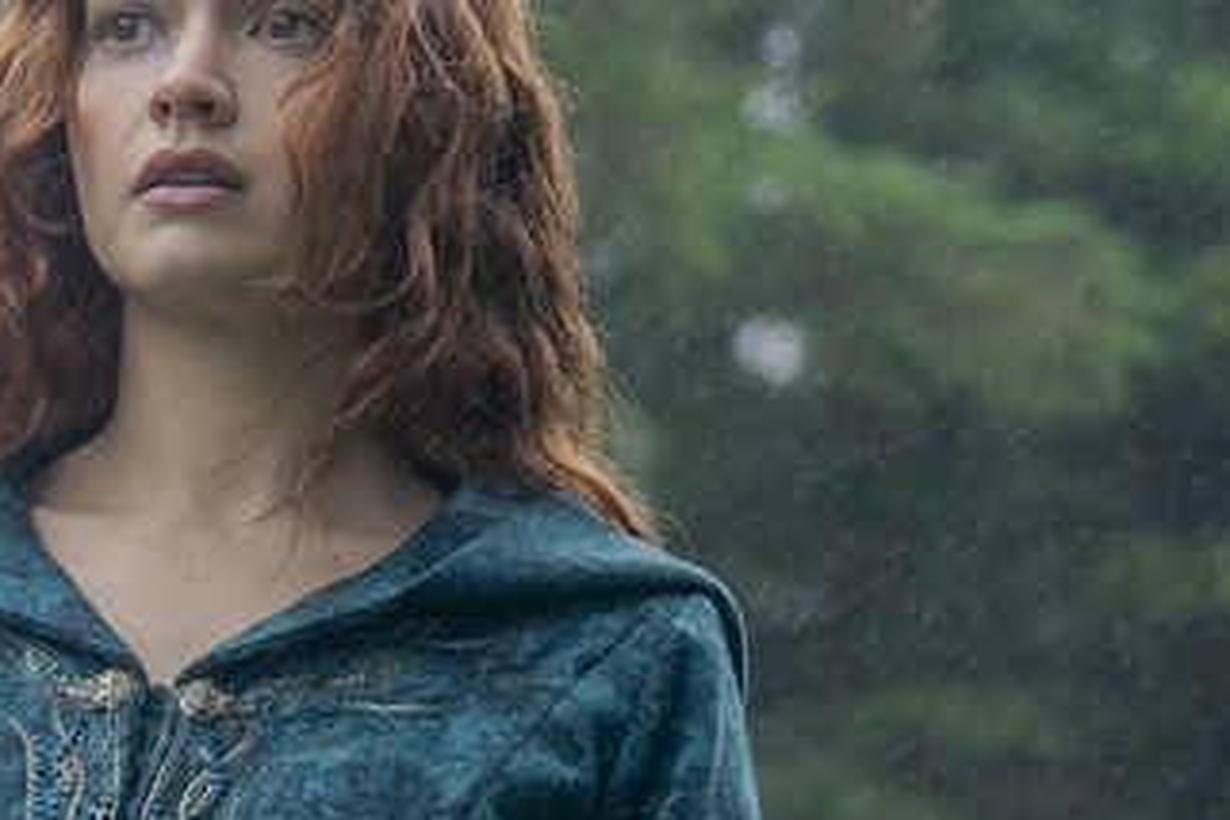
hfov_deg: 7.1
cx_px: -218
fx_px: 9805
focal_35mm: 287
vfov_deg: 4.7
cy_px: 1410
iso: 400
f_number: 2.8
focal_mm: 48
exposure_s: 1/400
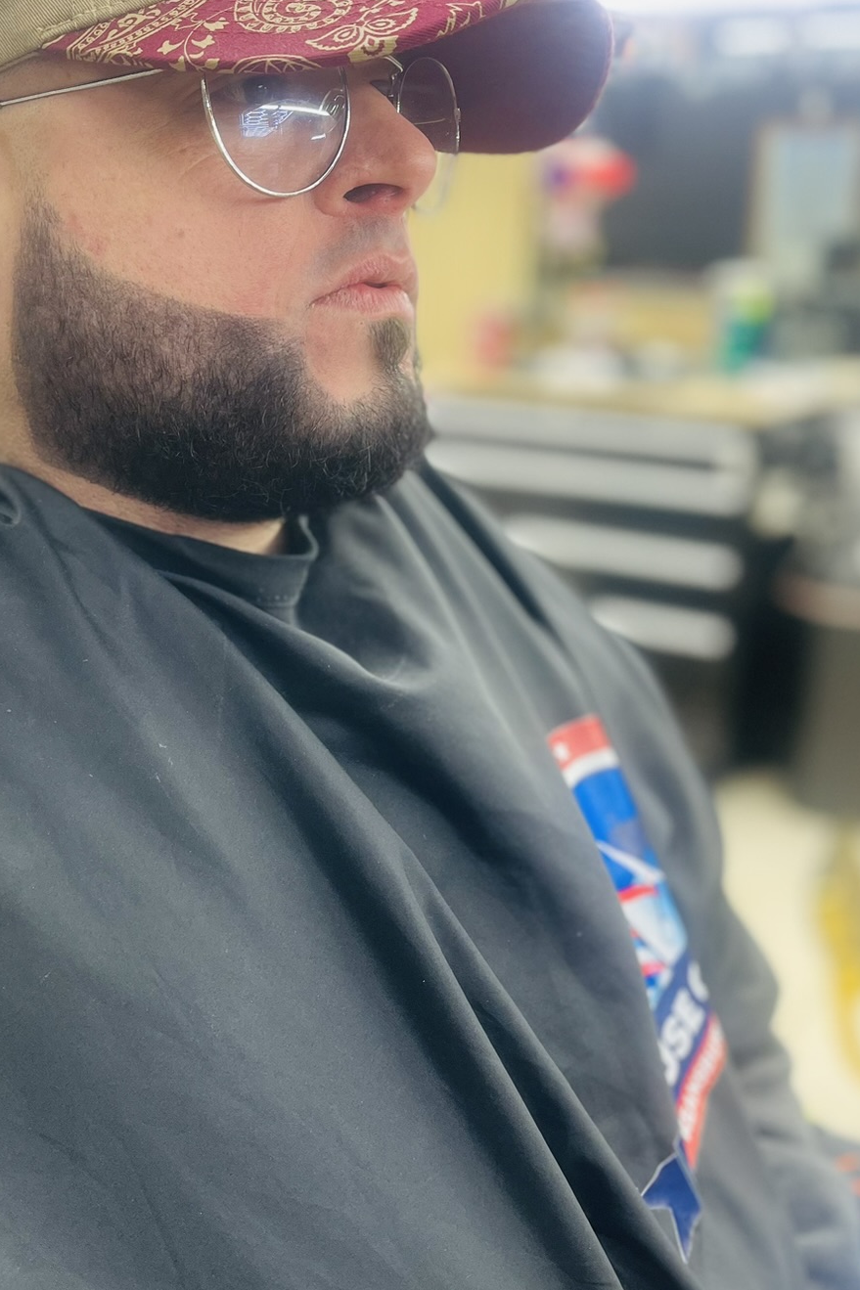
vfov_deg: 46.4
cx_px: 184
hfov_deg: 31.2
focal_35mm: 42
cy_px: 624
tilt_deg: -15.4
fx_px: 1505
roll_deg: -0.6
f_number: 1.6
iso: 64
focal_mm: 5.1
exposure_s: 1/60
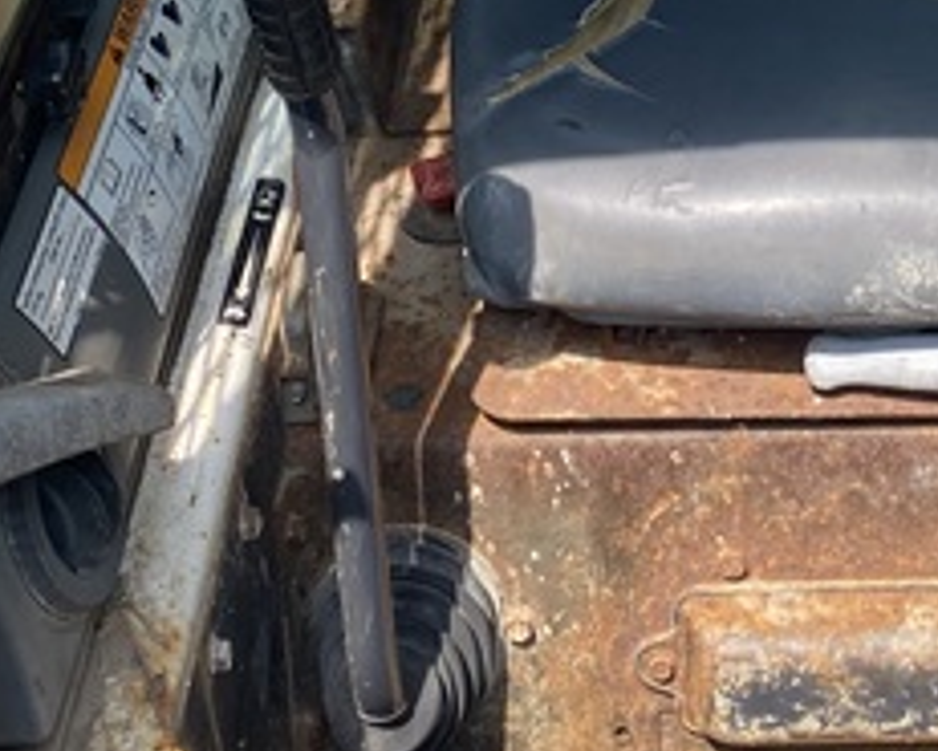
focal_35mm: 88
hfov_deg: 21.3
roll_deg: +0.0
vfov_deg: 16.7
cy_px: -175
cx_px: 828
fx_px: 2444
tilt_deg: -34.4
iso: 32
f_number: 1.8
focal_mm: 4.25
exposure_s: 1/510
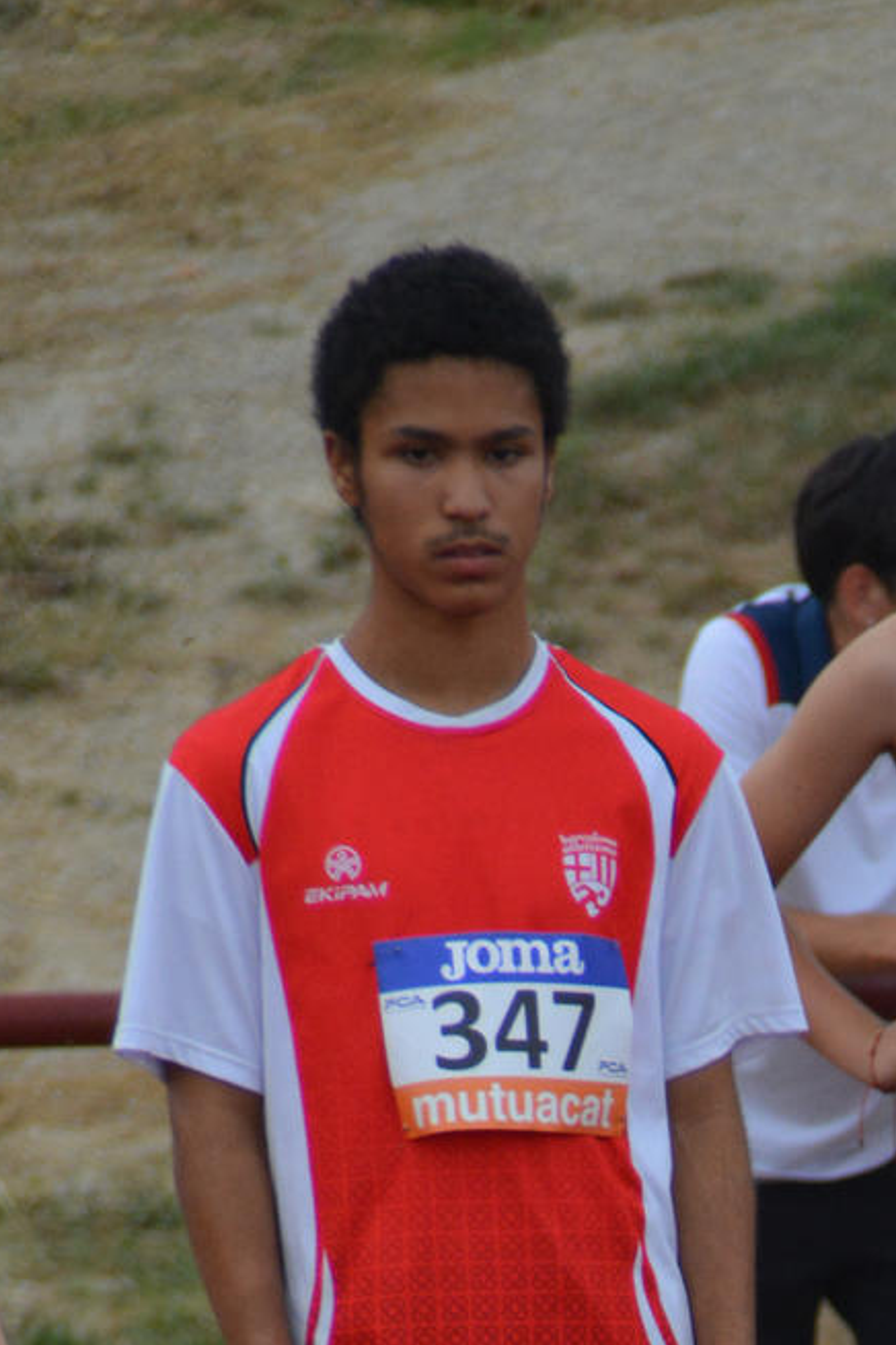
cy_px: 2085
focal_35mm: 939
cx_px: 1131
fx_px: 35053
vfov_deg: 2.2
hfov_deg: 1.5
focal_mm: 200
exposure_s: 1/640
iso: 800
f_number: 6.3
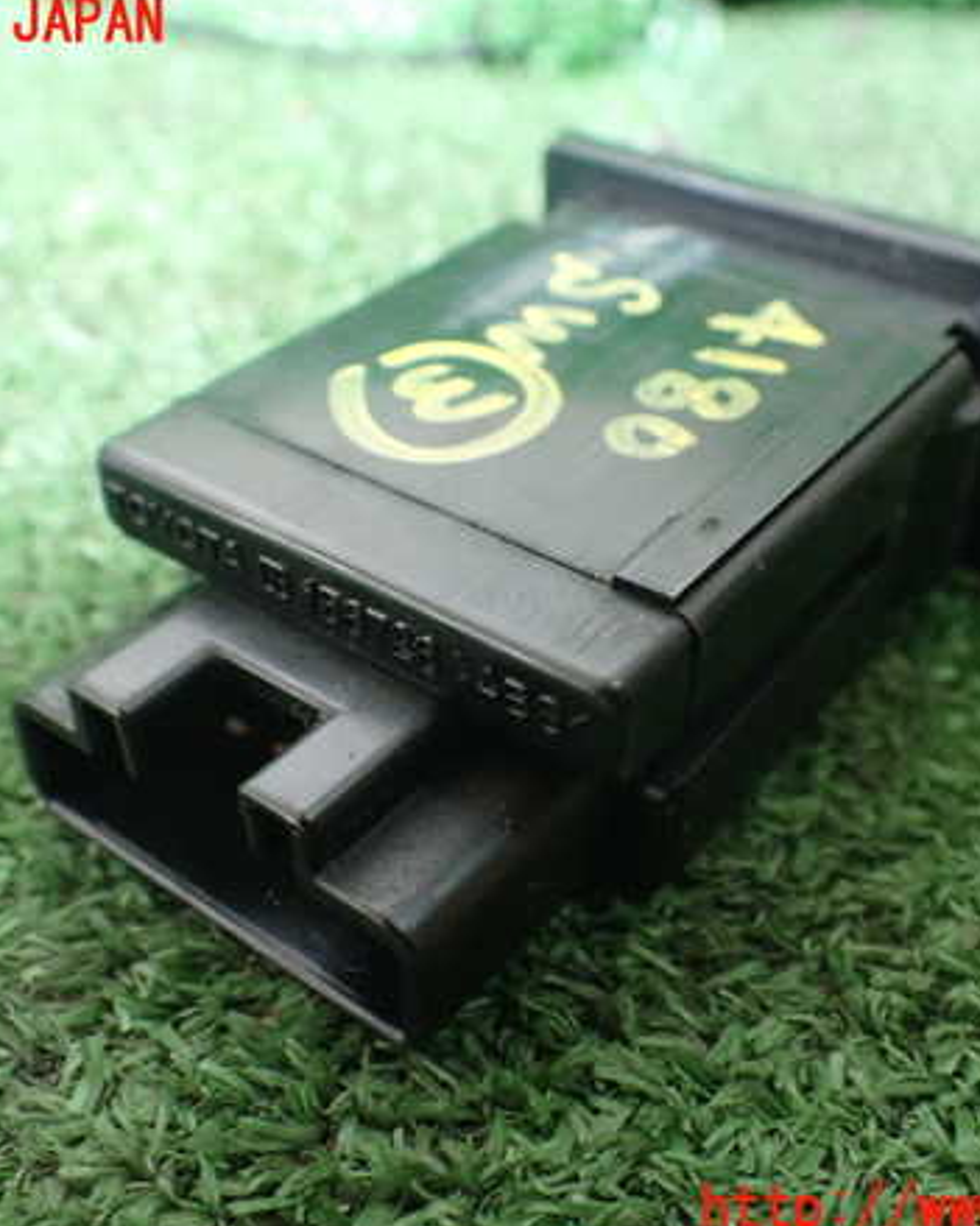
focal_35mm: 40
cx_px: 494
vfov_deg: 45.8
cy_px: 617
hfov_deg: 37.3
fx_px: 1451
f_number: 2.3
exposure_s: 1/80
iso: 800
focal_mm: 5.4
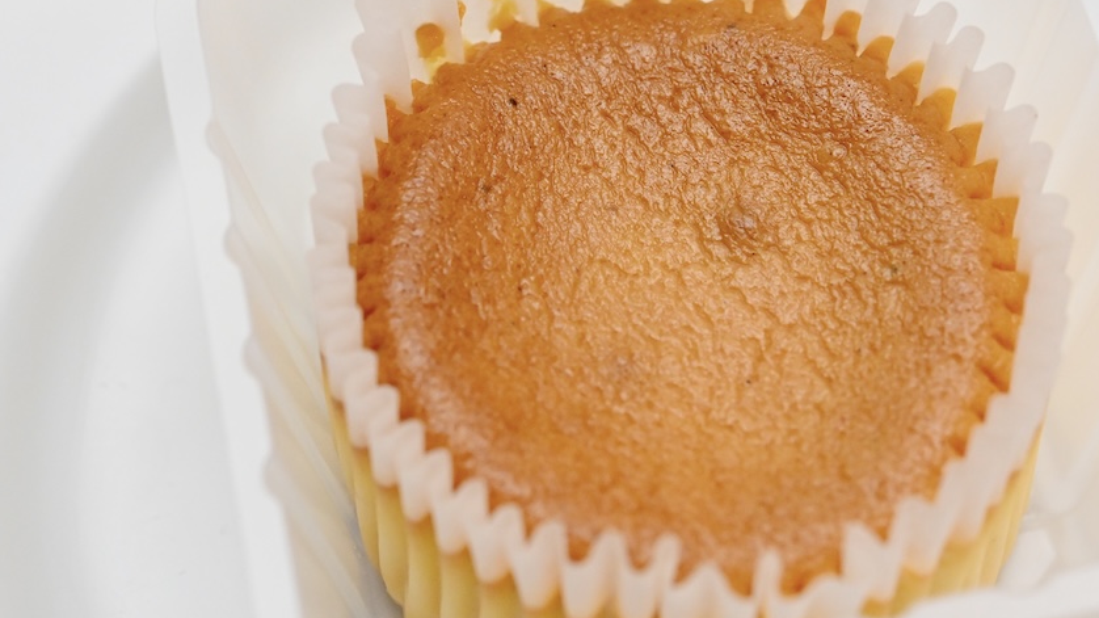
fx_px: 2185
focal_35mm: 75
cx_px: 624
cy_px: 279
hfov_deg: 28.2
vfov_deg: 16.1
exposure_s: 1/200
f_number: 9
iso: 6400
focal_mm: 60
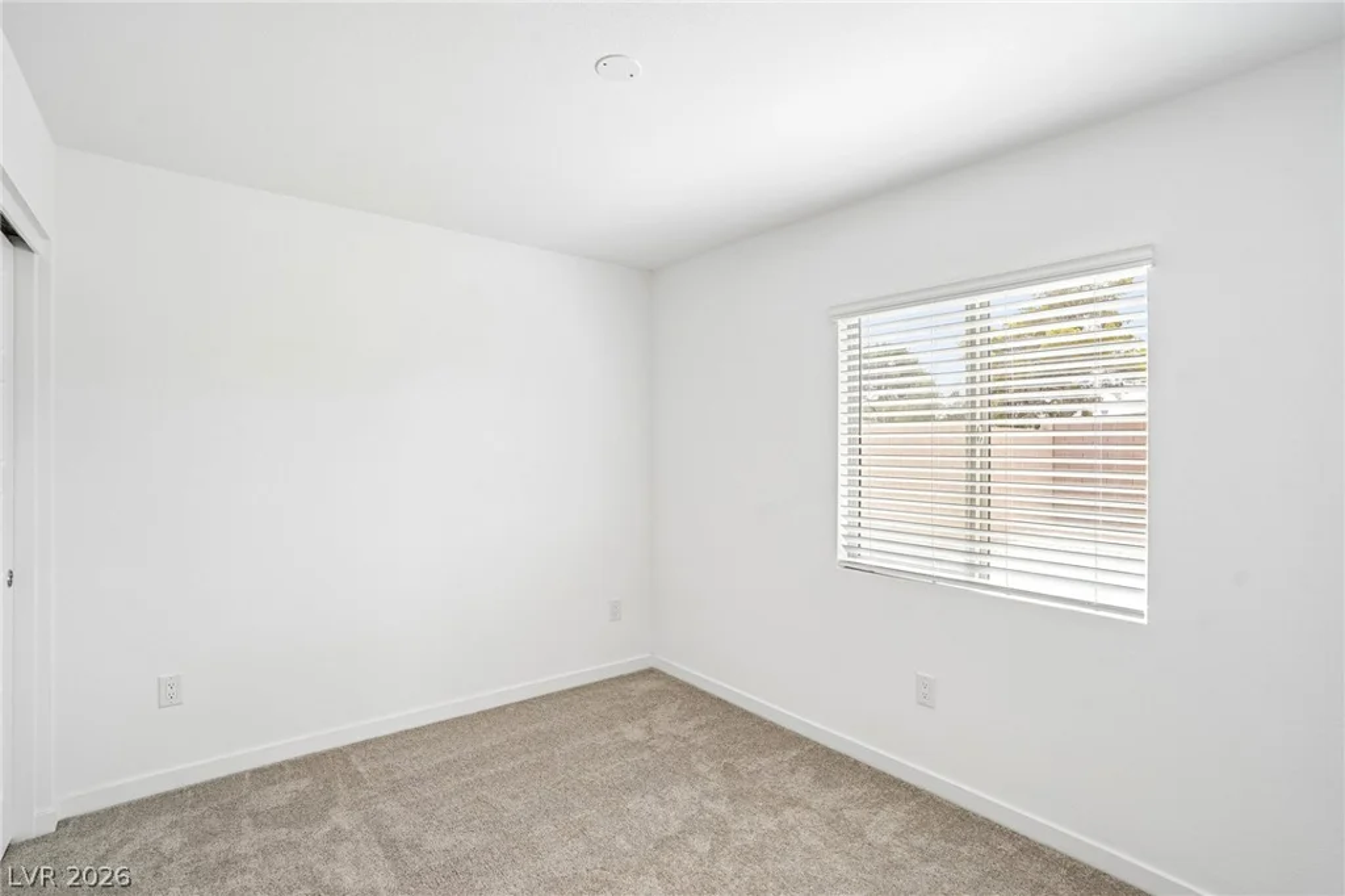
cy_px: 448
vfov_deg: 73.7
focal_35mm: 16
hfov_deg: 96.8
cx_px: 672
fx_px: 598
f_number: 8
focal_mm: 16
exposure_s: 1/30
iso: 125
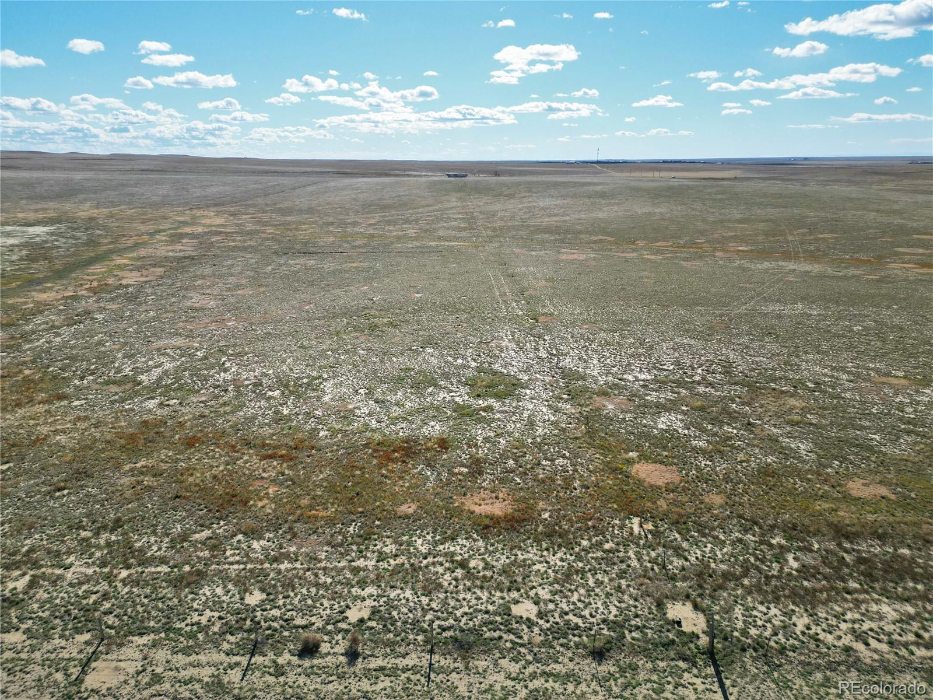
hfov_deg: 71.6
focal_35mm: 24
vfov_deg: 56.8
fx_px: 647
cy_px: 350
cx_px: 466
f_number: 1.7
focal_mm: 6.72
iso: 200
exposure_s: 1/5000
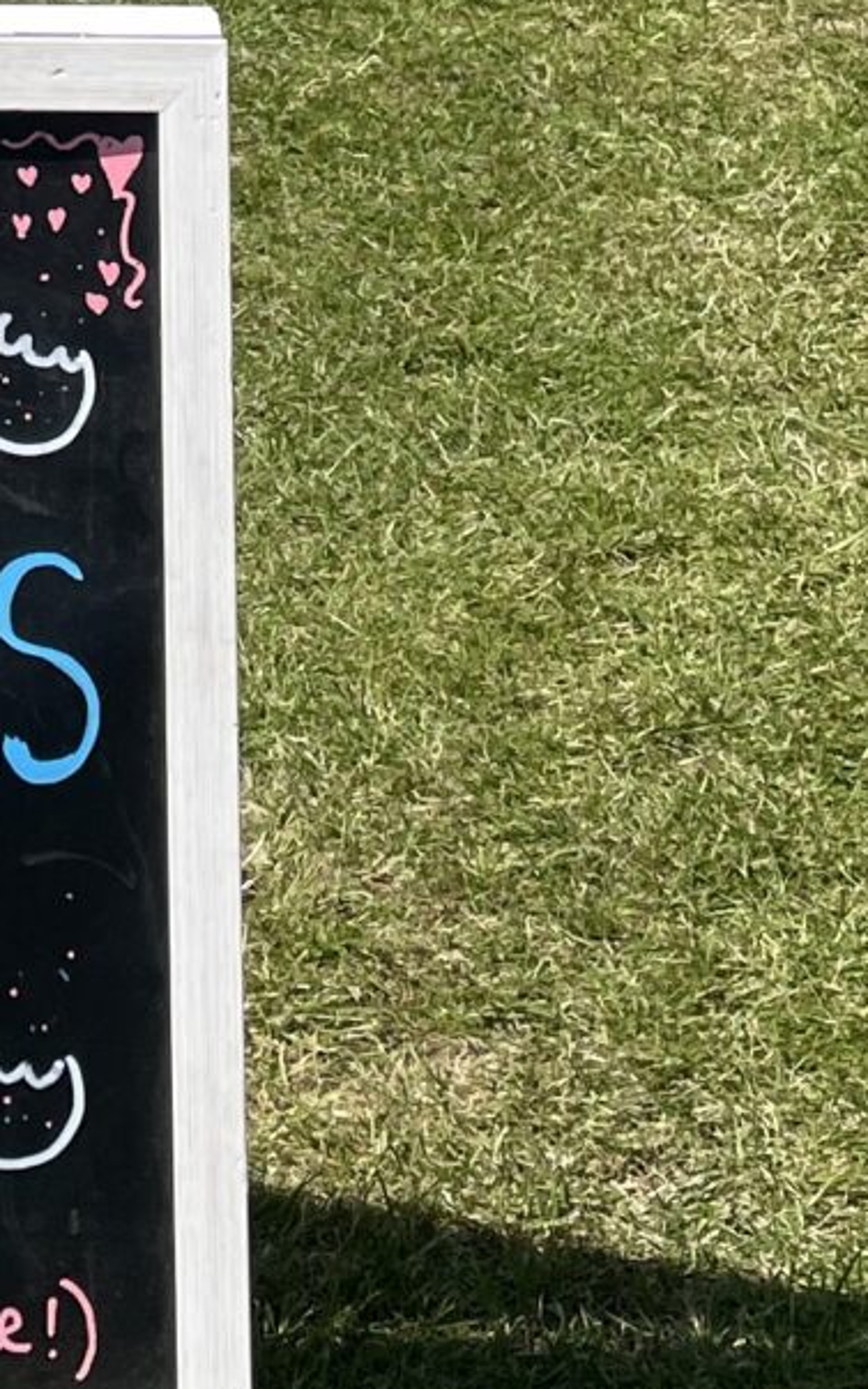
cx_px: -297
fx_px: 4427
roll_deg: +0.0
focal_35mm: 117
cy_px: -567
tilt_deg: -10.9
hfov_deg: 10.9
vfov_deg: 16.5
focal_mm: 4.2
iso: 32
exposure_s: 1/2817
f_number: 1.6
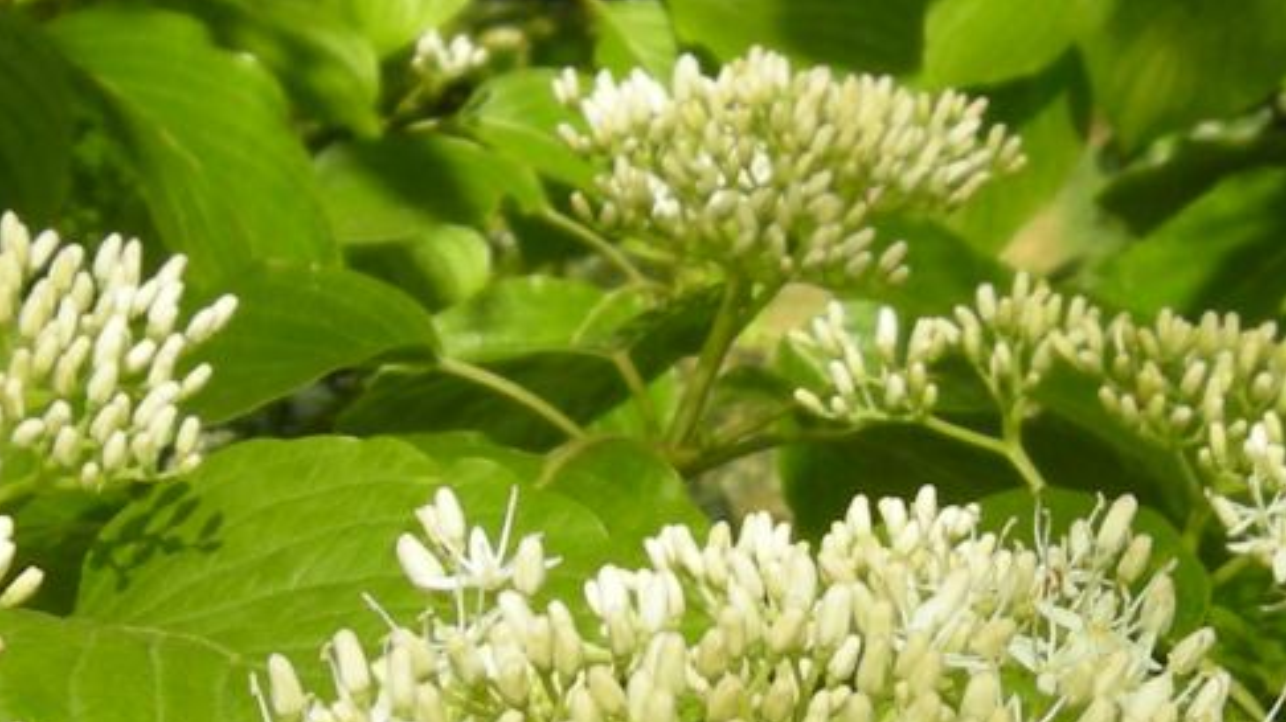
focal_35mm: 157
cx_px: 675
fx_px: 5352
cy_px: 986
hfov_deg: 13.7
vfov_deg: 7.6
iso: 64
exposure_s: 1/182
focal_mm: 7.5
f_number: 4.8
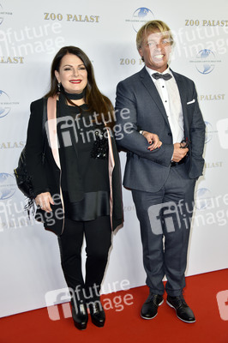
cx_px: 114
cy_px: 172
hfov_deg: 28.0
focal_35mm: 48
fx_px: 457
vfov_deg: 41.1
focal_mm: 48
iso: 640
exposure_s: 1/125
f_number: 6.3
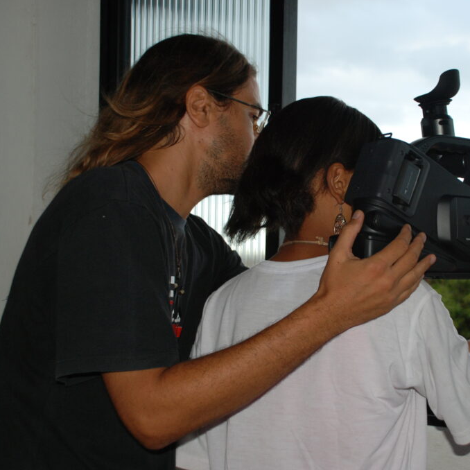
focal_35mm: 54
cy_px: 237
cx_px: 320
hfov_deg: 31.3
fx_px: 830
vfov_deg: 31.6
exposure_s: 1/60
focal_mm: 28
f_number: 4
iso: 400
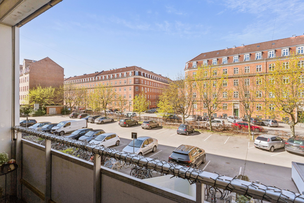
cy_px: 102
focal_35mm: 19
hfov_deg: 88.1
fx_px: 157
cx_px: 152
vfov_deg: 65.7
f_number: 7.1
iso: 400
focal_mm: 12.4
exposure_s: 1/800
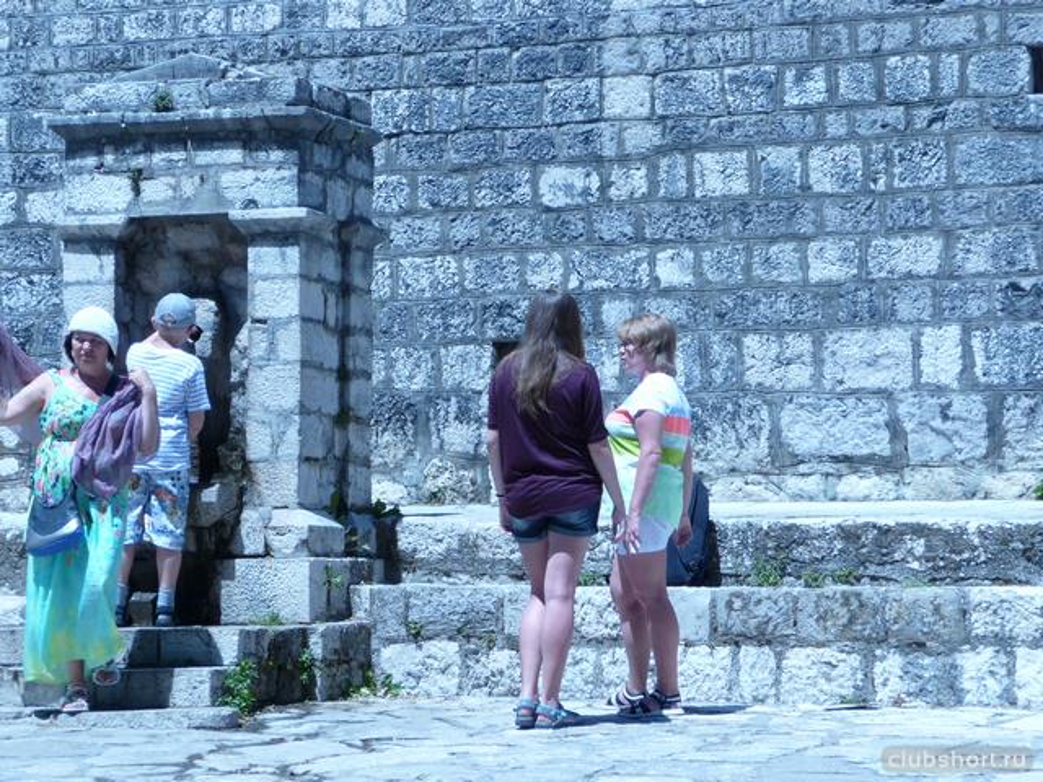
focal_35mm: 124
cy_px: 391
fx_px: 3736
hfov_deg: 15.9
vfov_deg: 12.0
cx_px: 522
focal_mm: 19.1
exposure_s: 1/500
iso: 100
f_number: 4.7
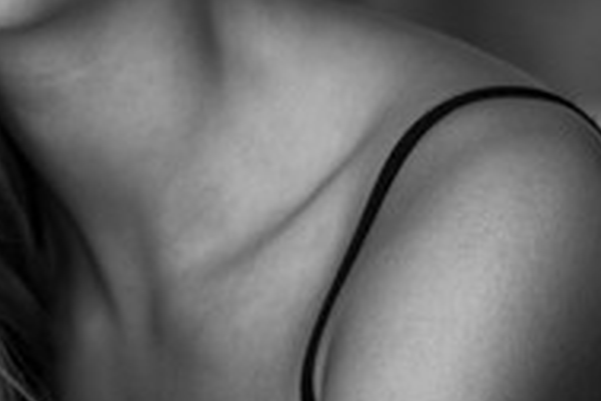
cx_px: 70
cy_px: -19
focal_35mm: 375
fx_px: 6260
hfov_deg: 5.5
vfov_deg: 3.7
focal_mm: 135
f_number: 3.5
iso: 400
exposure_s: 1/160
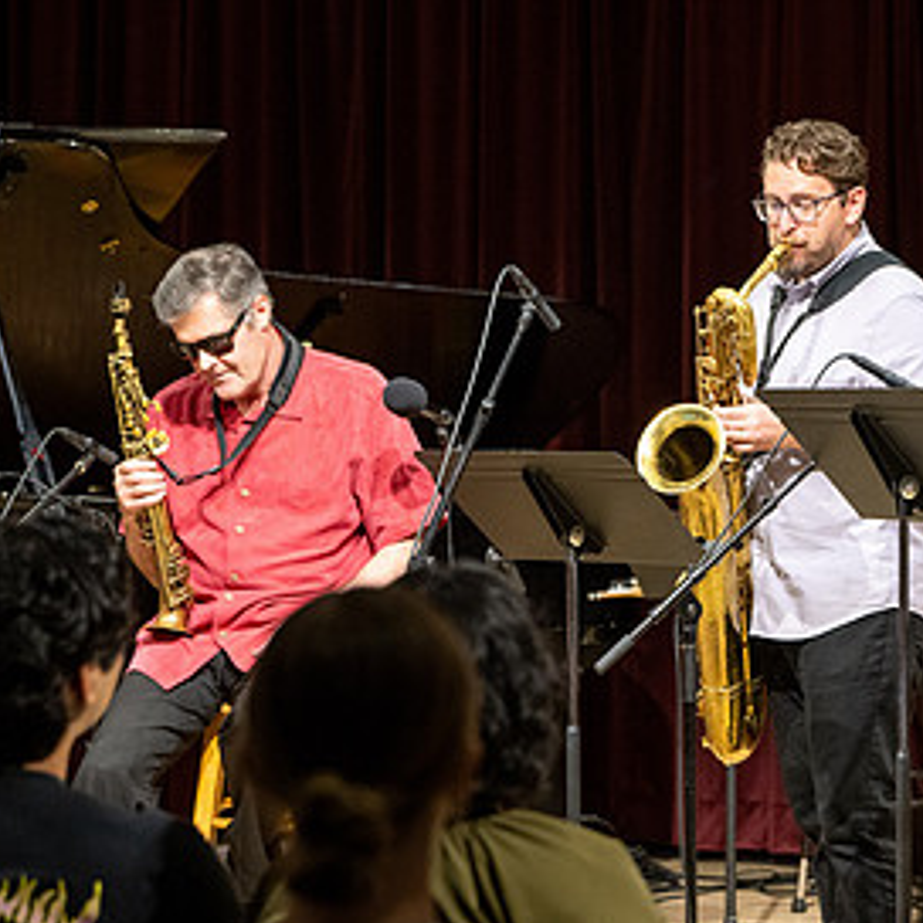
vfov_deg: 11.3
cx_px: 920
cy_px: 297
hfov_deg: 11.2
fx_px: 4646
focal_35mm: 154
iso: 2000
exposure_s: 1/160
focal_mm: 85
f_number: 4
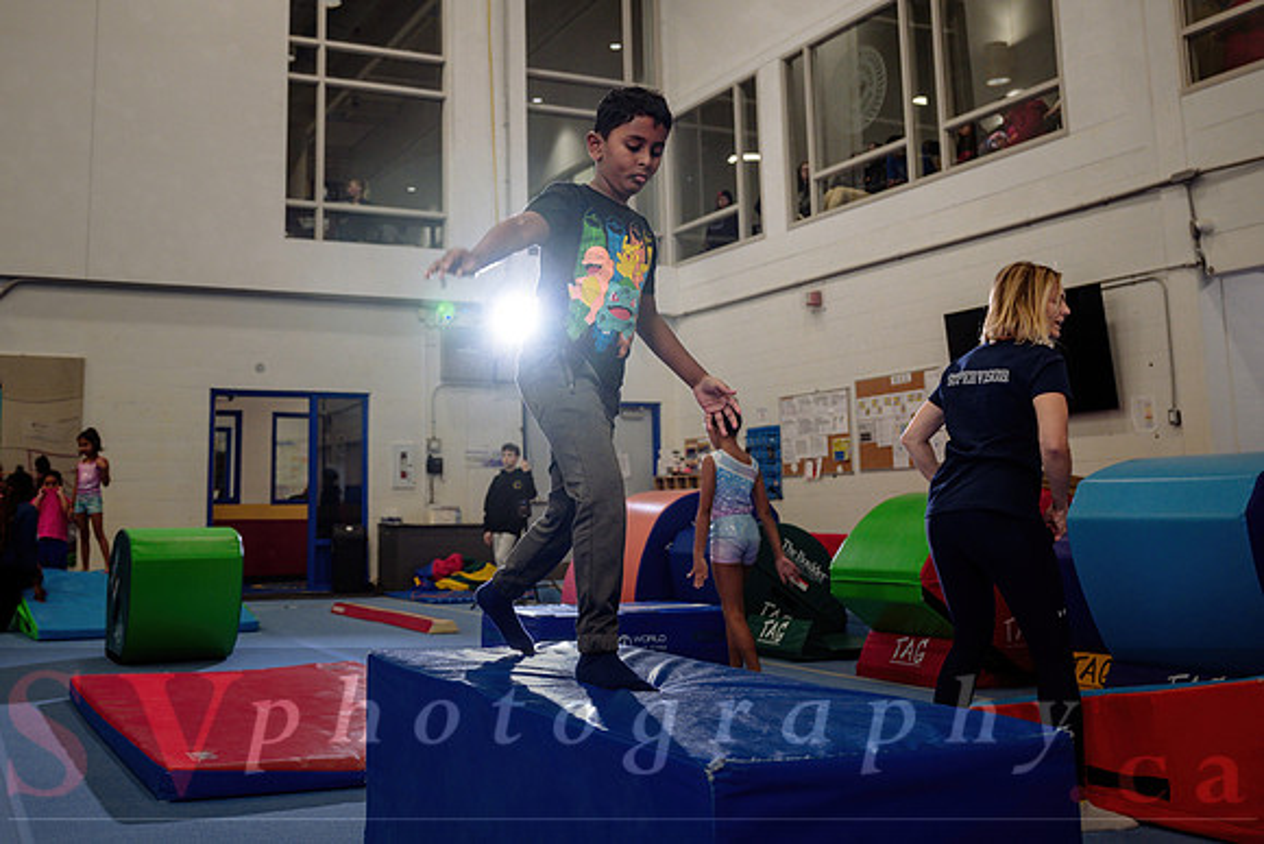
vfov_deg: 35.8
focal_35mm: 37
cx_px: 473
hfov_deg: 51.4
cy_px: 316
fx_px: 1297
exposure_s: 1/320
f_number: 3.5
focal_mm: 29.5
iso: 800
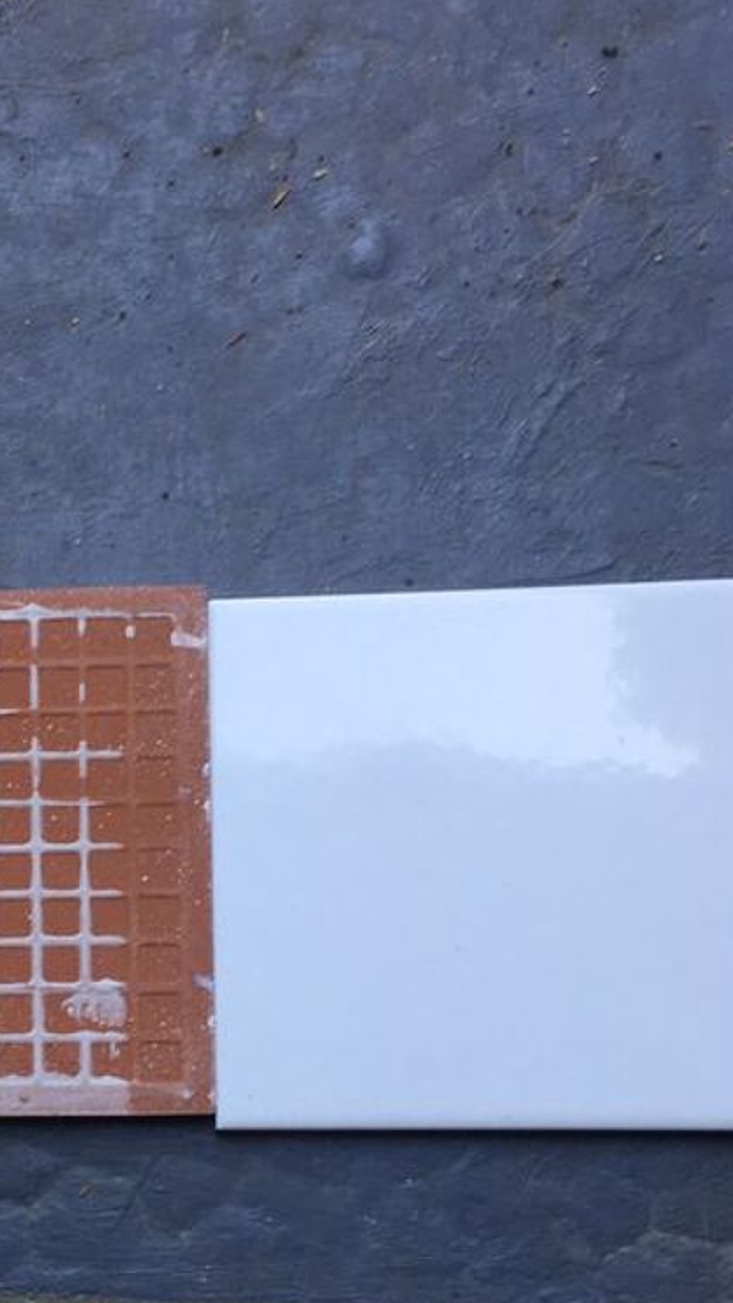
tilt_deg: -80.4
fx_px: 1968
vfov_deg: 36.1
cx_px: -55
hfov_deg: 20.2
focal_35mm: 57
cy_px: 916
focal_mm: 4.15
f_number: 2.2
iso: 32
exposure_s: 1/100
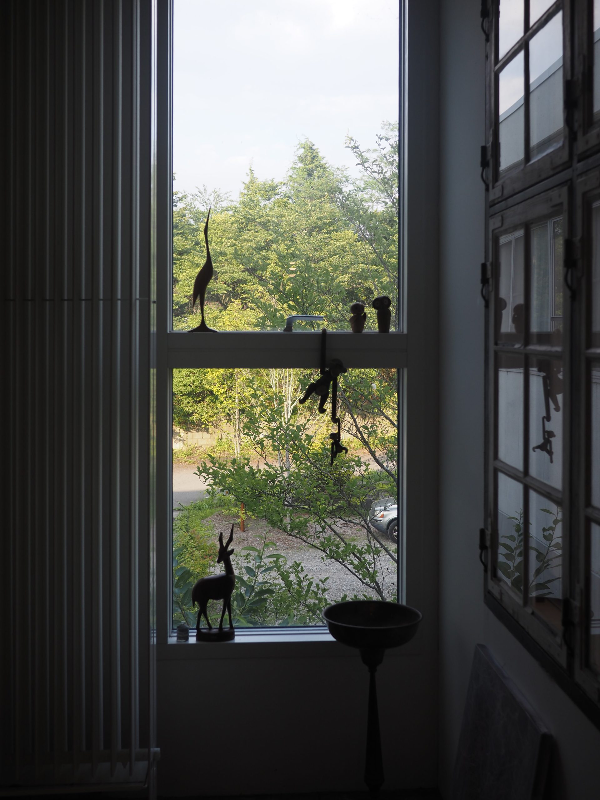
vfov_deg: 46.8
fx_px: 924
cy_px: 400
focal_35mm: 40
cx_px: 300
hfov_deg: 36.0
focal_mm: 20
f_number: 3.2
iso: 200
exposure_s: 1/250
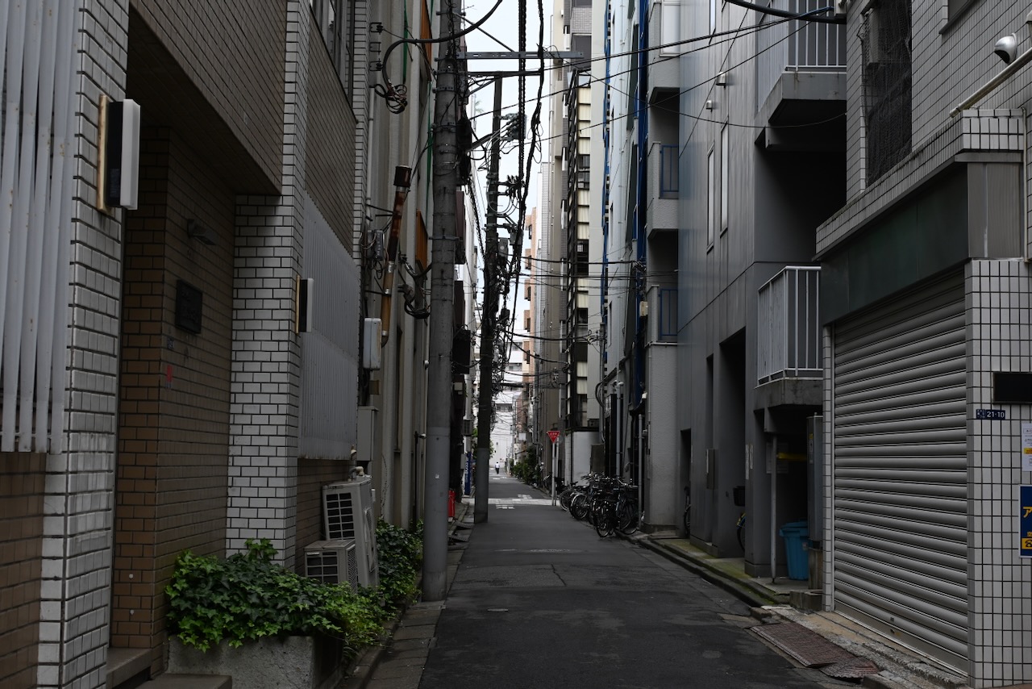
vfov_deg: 25.8
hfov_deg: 37.8
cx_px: 516
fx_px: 1505
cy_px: 344
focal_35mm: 52
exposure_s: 1/320
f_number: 7.1
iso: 200
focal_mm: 35
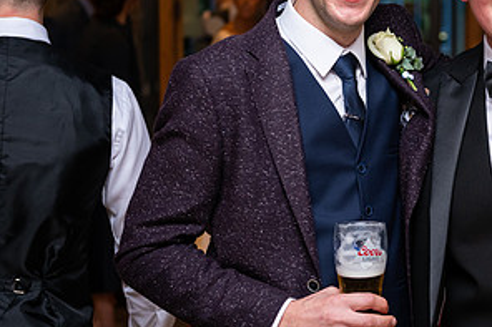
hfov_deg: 19.6
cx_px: 455
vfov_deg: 13.4
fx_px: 1393
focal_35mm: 102
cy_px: 104
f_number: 3.5
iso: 640
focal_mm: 52
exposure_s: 1/160
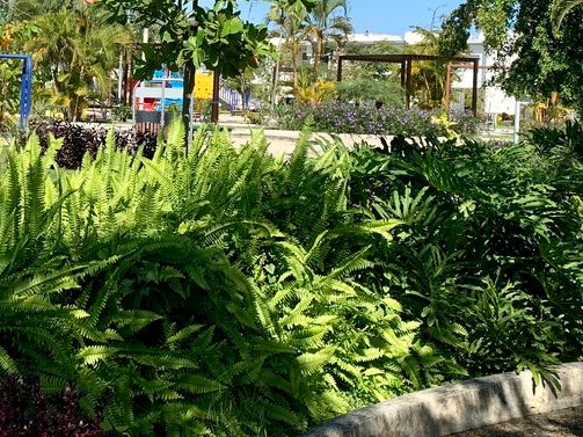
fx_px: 1044
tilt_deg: +1.1
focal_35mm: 62
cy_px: 95
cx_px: 58
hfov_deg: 29.9
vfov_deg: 23.3
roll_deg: -2.5
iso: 25
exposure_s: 1/2033
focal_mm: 4.25
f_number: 1.8
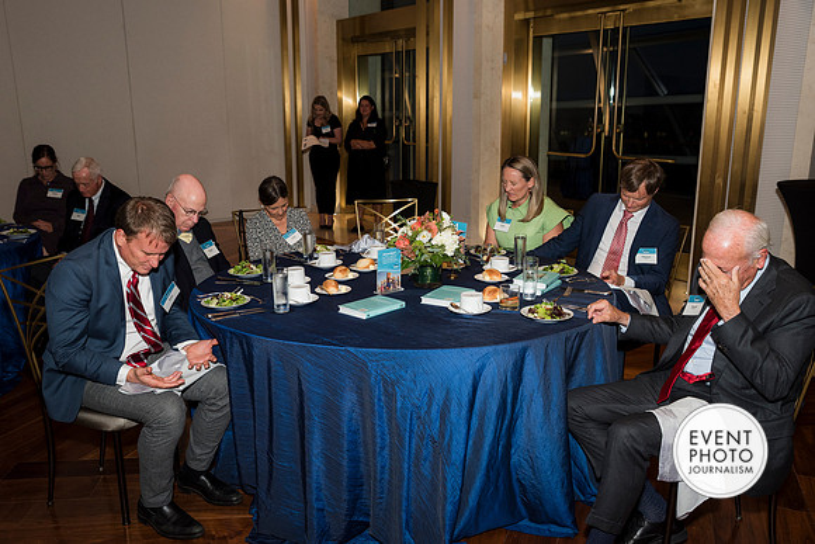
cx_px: 408
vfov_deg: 42.3
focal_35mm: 31
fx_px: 702
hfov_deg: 60.3
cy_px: 272
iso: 800
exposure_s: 1/125
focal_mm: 31
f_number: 5
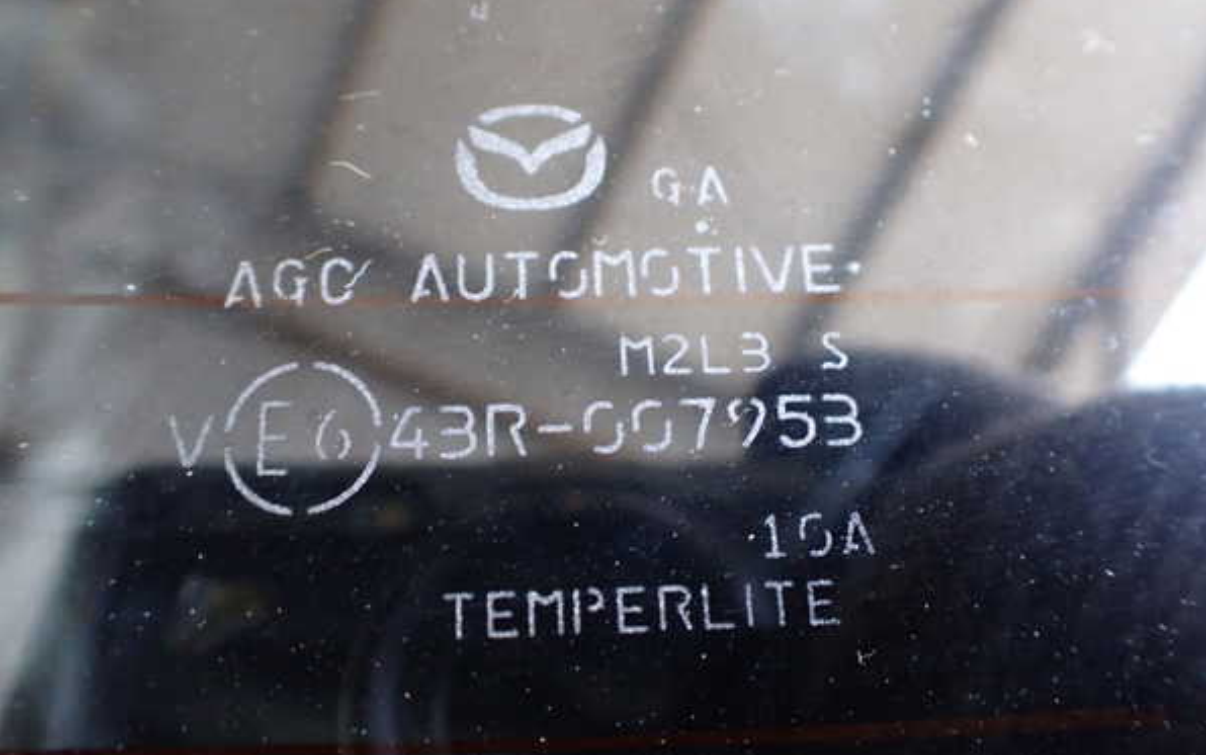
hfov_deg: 59.6
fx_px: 1052
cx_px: 605
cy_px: 366
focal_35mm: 32
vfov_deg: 39.5
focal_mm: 5.4
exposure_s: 1/125
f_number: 2.3
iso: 800
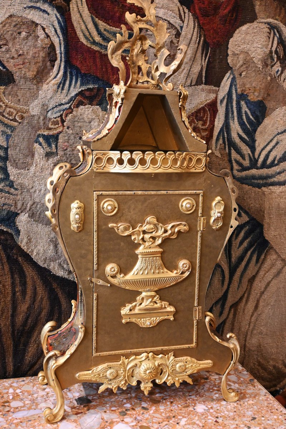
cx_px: 143
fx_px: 465
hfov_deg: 34.2
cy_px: 214
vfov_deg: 49.6
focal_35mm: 39
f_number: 4.5
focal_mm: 26
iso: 2000
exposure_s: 1/125
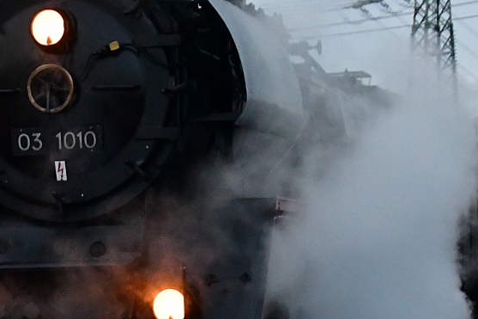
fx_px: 1501
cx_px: -27
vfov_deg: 12.1
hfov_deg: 17.6
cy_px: 150
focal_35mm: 113
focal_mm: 35
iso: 4000
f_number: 5
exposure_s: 1/400
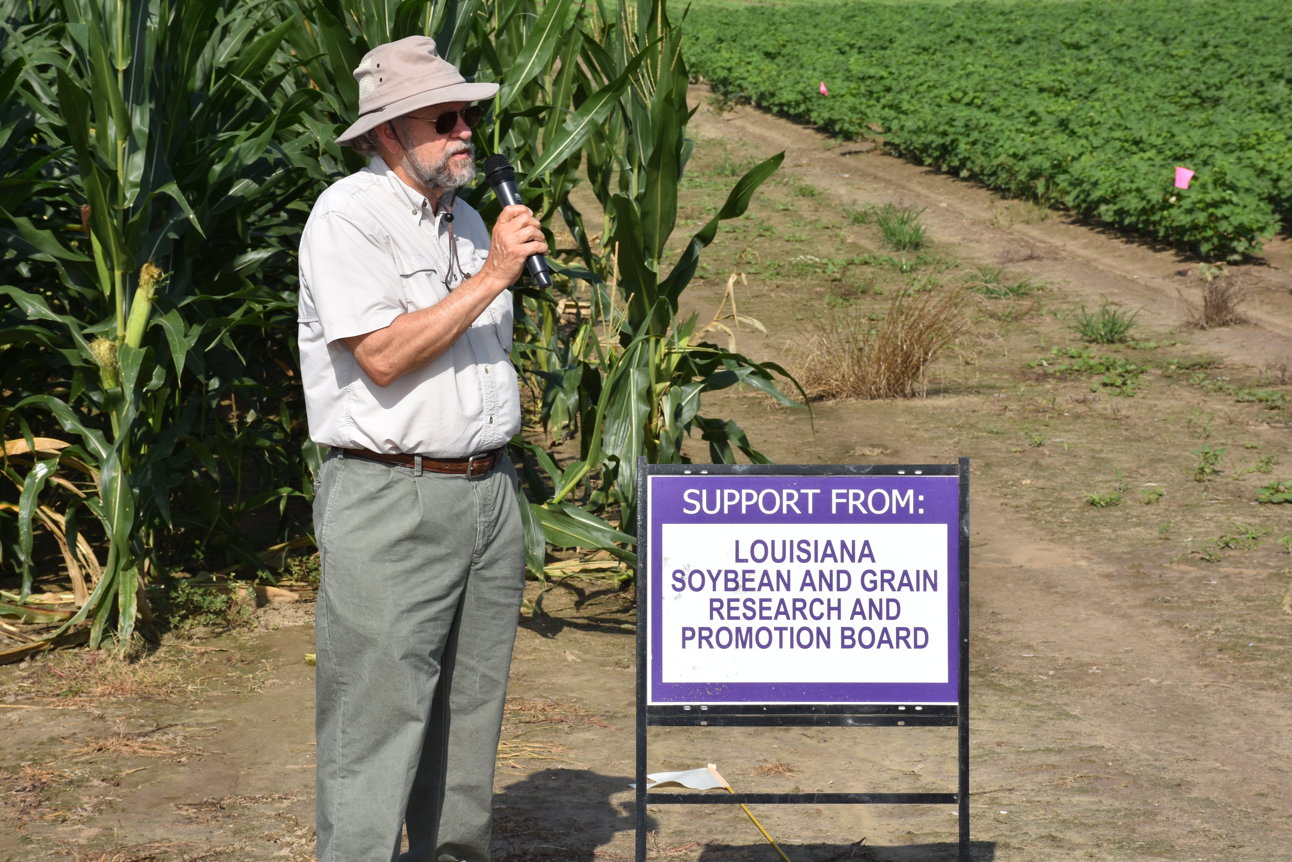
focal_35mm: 112
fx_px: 4038
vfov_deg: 12.2
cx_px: 646
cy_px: 431
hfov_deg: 18.2
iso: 200
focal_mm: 75
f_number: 16
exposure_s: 1/250
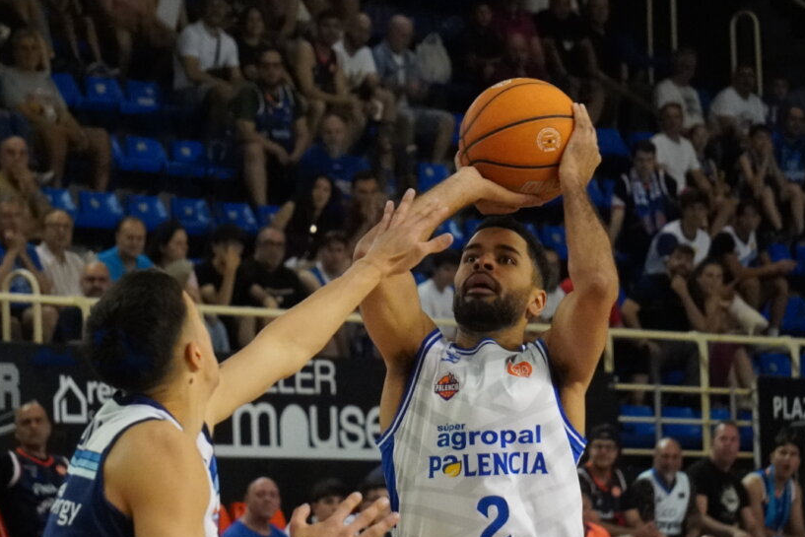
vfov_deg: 5.3
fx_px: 5832
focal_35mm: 261
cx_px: 437
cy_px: 387
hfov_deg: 7.9
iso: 6400
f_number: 5.6
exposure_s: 1/1000
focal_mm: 111
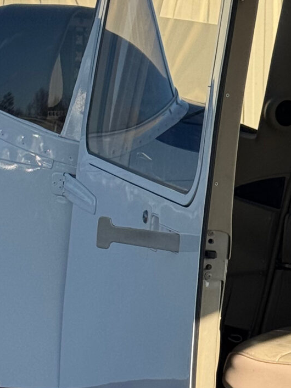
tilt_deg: -11.9
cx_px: 385
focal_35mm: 174
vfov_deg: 11.1
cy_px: 496
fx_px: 1949
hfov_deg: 8.4
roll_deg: -1.9
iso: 64
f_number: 1.78
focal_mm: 6.76
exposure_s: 1/4310
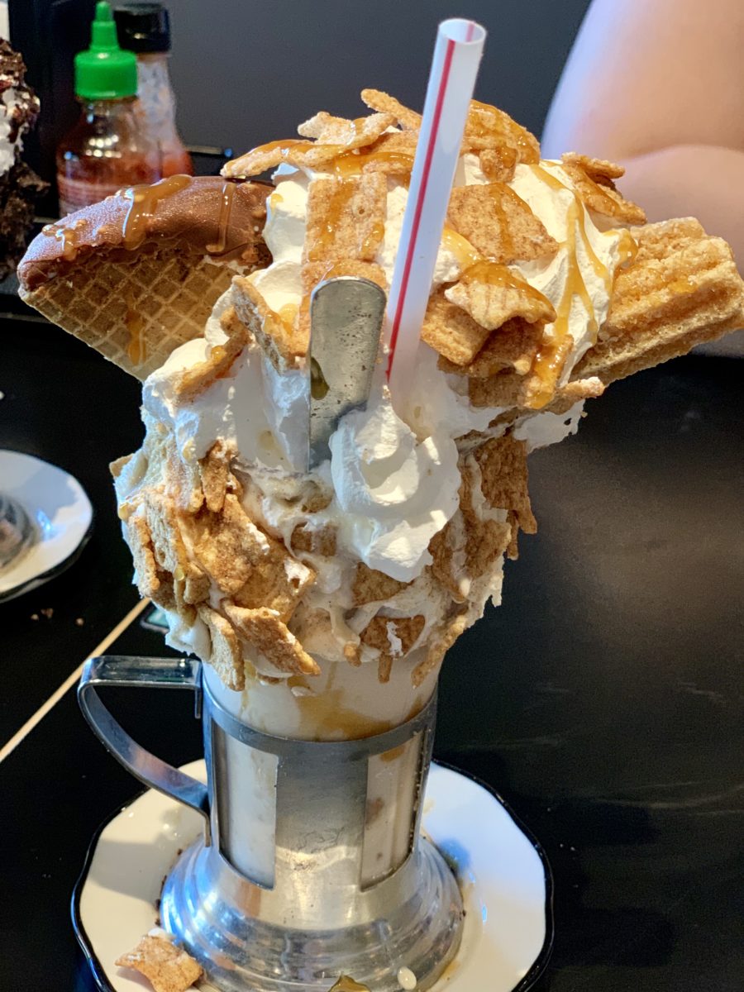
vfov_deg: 36.8
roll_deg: -2.1
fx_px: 1490
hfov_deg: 28.0
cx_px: 372
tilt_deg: -28.6
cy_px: 496
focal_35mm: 52
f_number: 2.4
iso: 250
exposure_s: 1/60
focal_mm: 6
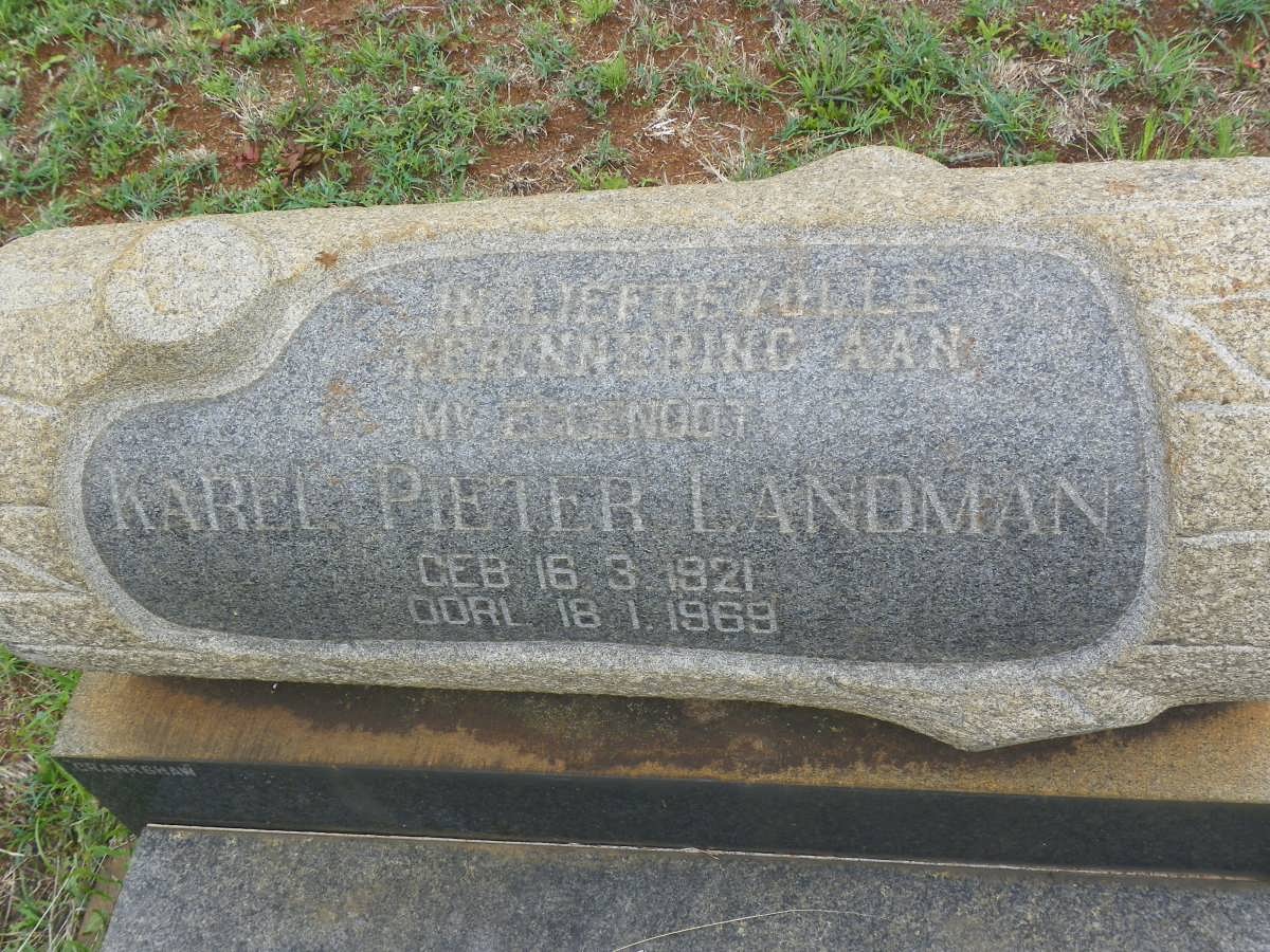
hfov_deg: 45.8
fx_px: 1504
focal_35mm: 41
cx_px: 635
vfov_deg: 35.1
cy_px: 476
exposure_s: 1/160
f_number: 4.5
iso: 64
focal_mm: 7.3
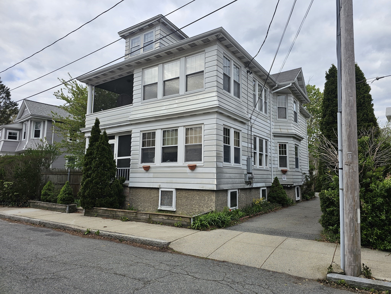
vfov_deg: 58.9
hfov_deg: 73.9
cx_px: 196
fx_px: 260
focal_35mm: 23
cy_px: 147
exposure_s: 1/423
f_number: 1.7
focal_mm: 6.3
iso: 10
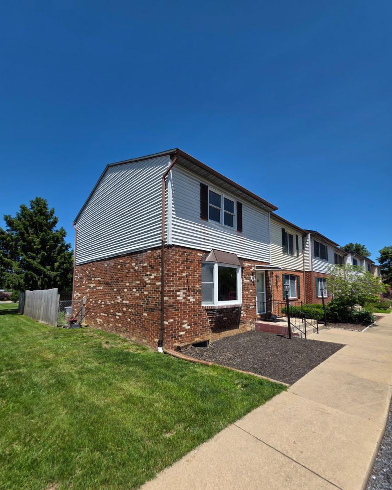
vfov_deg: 100.4
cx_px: 191
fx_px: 203
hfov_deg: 88.0
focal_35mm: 14
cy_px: 270
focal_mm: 2.2
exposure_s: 1/2470
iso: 40
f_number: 1.9
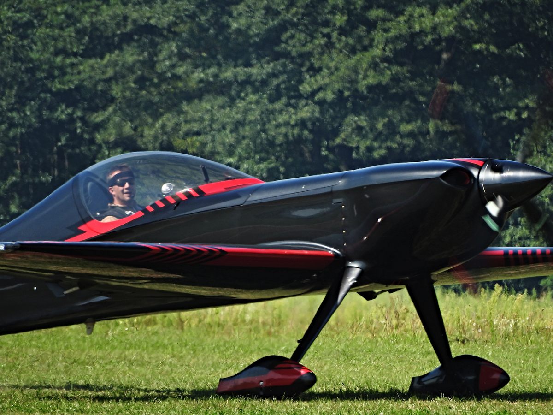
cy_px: 208
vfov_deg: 1.5
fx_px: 15975
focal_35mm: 1000
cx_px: 276
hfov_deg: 2.0
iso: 100
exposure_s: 1/400
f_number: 5.6
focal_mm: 179.2
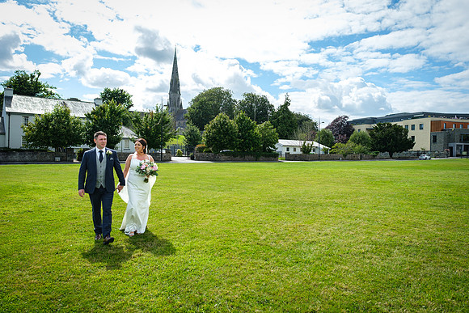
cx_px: 231
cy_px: 157
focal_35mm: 25
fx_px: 320
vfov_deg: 52.1
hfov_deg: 72.5
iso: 160
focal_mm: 16
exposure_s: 1/500
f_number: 4
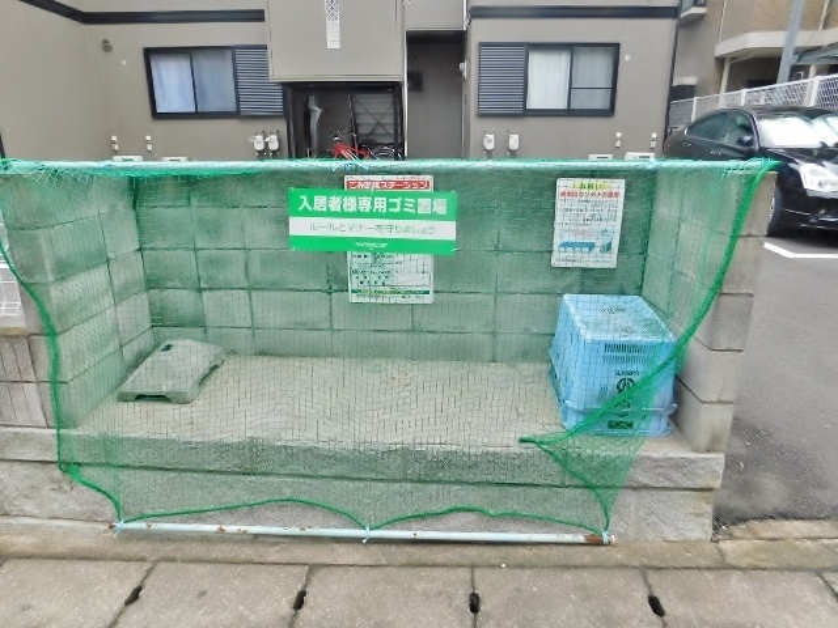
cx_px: 419
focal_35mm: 23
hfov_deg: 73.9
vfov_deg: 58.9
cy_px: 314
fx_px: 557
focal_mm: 4
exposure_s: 1/160
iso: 125
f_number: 3
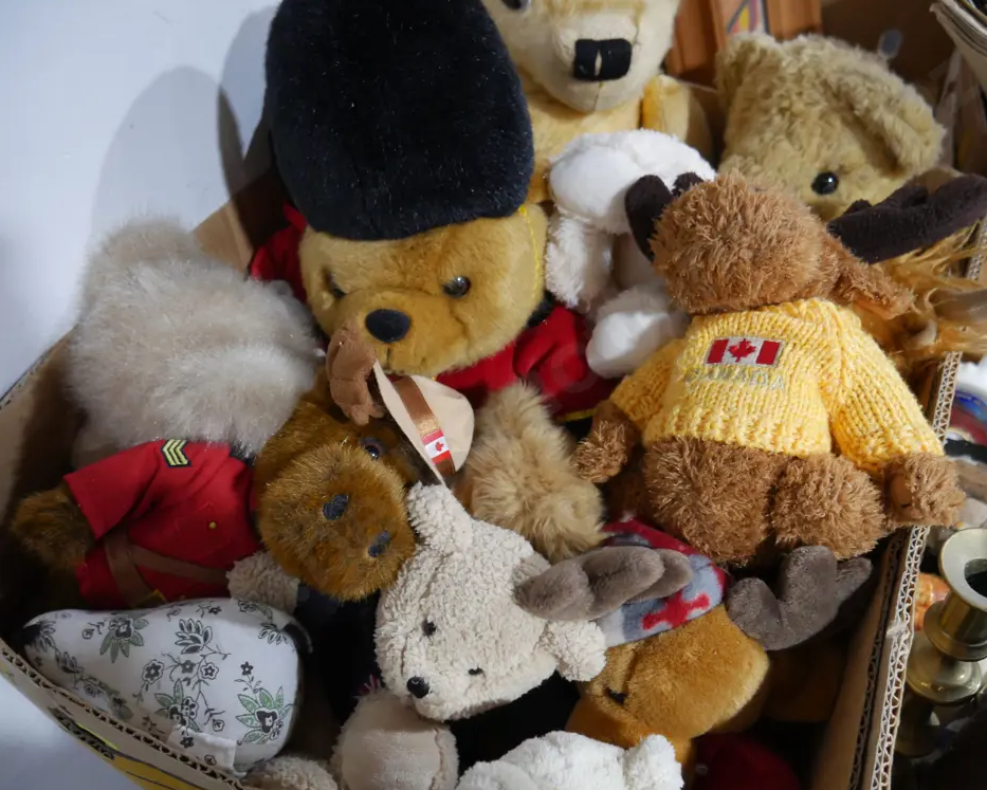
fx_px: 877
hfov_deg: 58.7
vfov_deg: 48.5
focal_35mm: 30
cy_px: 394
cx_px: 538
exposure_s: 1/60
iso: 1600
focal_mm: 14
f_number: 3.5
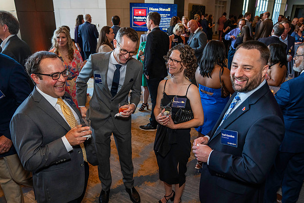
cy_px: 117
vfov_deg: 46.2
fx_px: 237
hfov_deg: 65.3
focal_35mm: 28
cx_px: 157
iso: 1600
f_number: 4
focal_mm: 24
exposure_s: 1/160
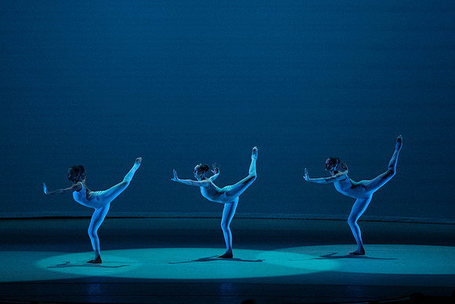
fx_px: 2263
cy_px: 152
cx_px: 228
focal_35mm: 179
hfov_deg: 11.5
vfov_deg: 7.7
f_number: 5.6
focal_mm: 179
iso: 16000
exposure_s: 1/400
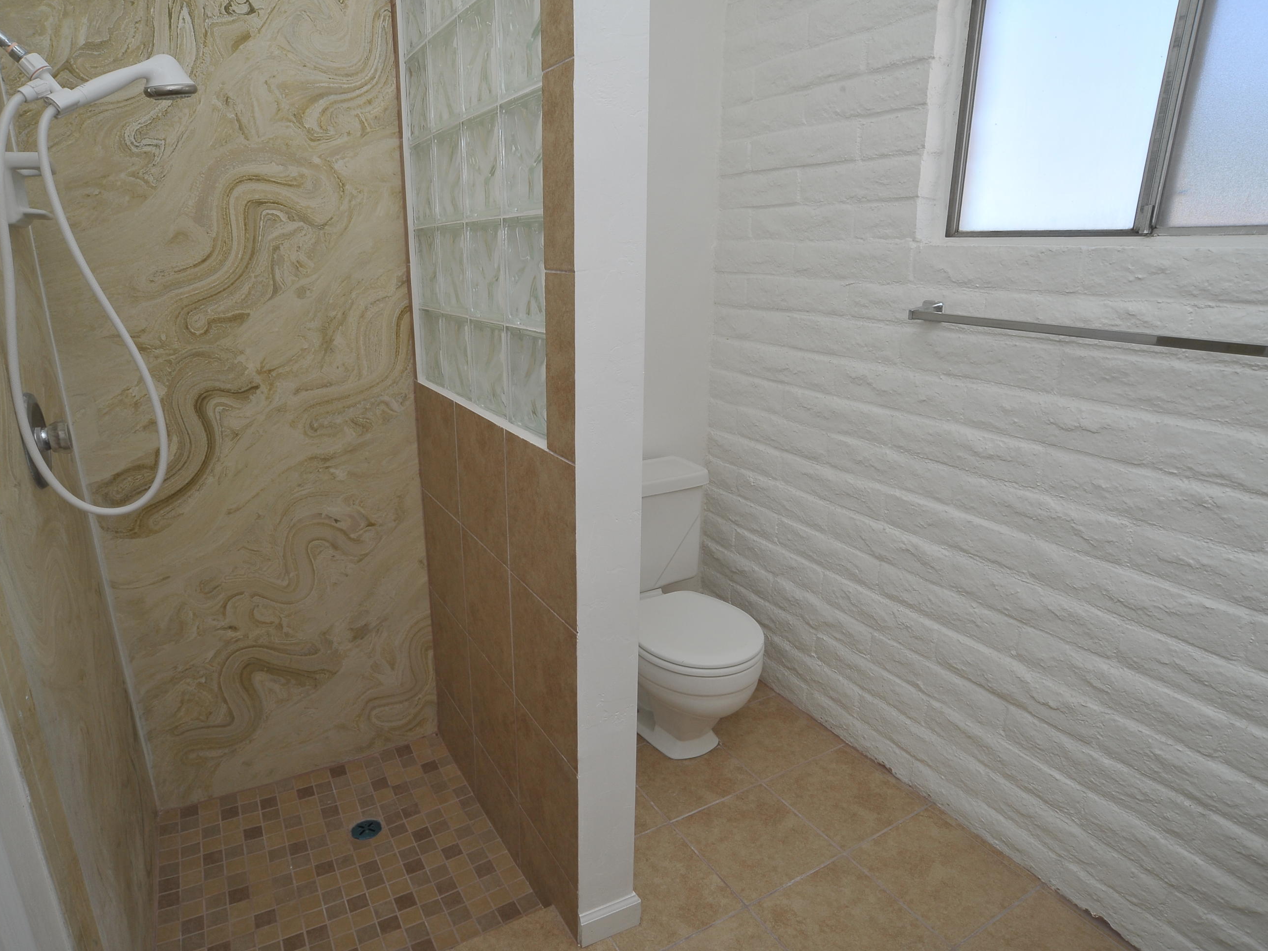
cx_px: 586
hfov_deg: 81.6
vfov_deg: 66.0
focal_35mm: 20
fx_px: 733
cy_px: 469
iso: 640
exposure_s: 1/80
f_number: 16
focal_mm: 18
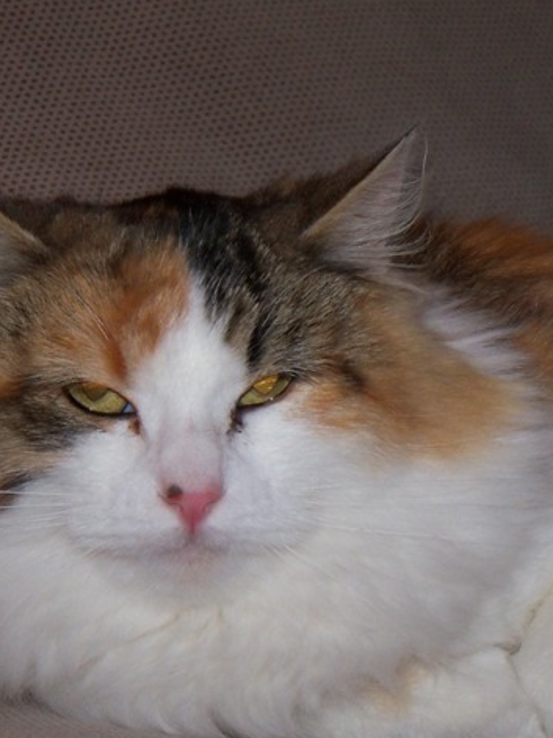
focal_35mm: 119
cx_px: 296
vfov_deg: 16.5
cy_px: 459
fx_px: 2536
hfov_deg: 12.4
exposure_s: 1/30
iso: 200
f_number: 4.1
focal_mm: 12.3
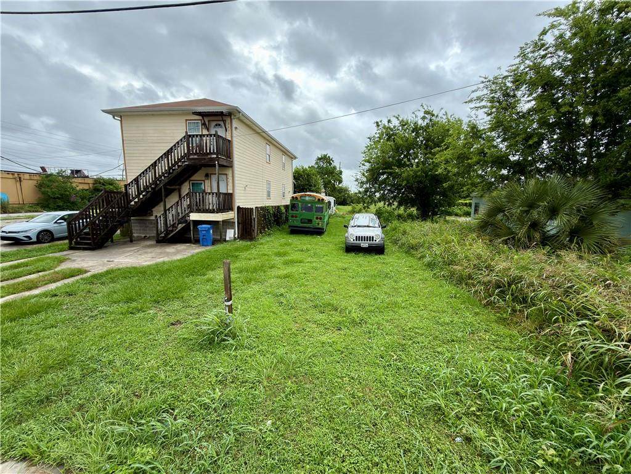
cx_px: 316
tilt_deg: -9.0
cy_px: 237
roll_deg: -1.0
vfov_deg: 85.7
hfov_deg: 102.1
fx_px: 255
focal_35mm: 14
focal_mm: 2.22
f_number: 2.2
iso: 25
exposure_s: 1/417
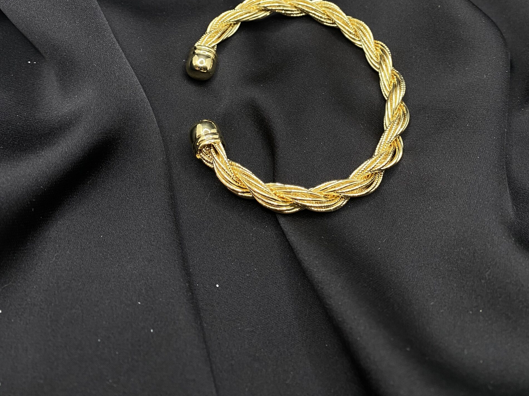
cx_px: 263
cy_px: 67
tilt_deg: -49.2
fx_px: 535
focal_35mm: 35
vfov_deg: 38.8
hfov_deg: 52.6
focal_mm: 4.25
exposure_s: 1/50
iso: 64
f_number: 1.8
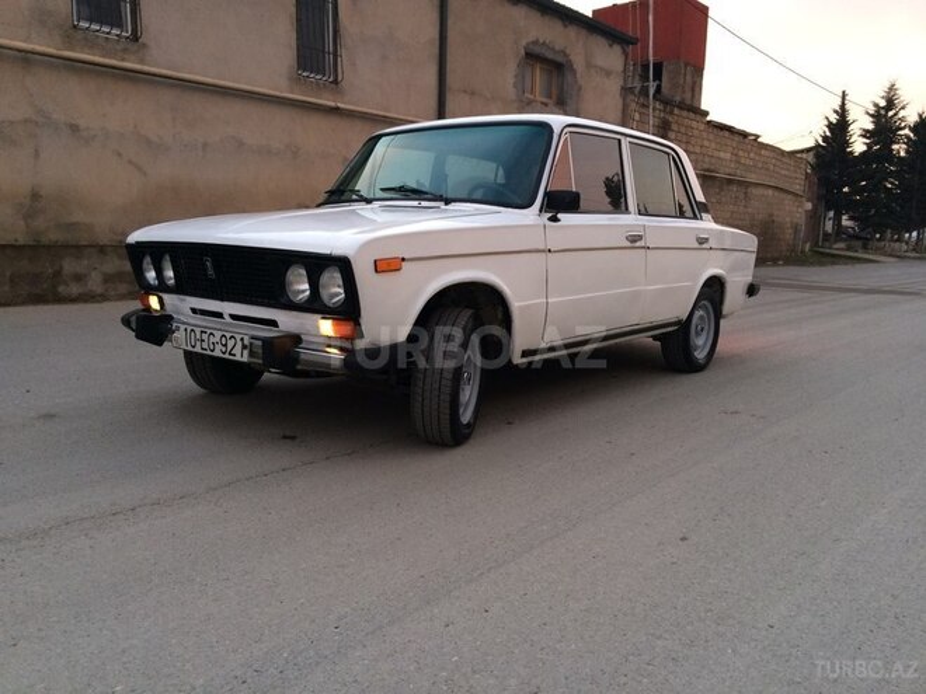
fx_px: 776
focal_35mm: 29
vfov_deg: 48.2
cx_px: 463
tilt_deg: -8.0
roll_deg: +0.3
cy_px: 347
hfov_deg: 61.7
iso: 125
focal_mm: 4.15
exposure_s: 1/33
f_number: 2.2
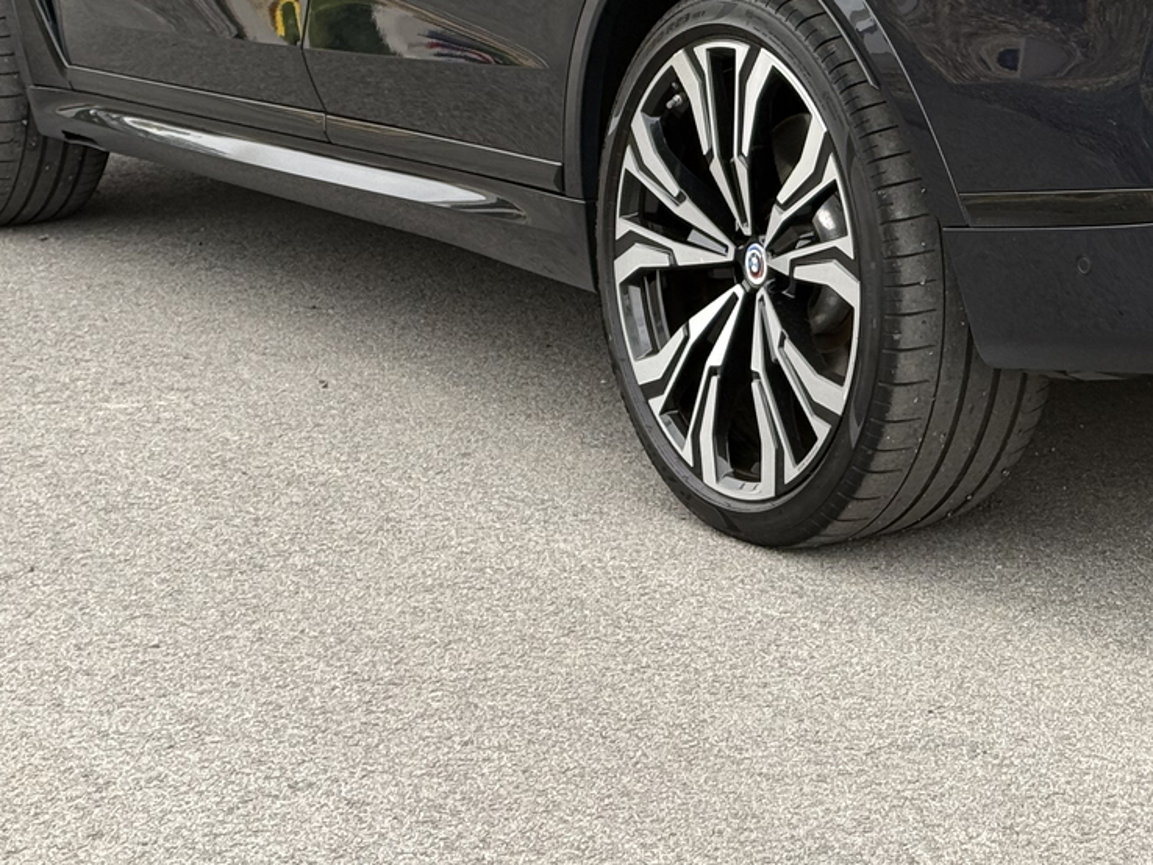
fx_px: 3465
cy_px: -50
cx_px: 1020
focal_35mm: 104
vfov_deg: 14.0
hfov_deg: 18.6
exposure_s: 1/754
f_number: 1.78
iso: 80
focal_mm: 6.76
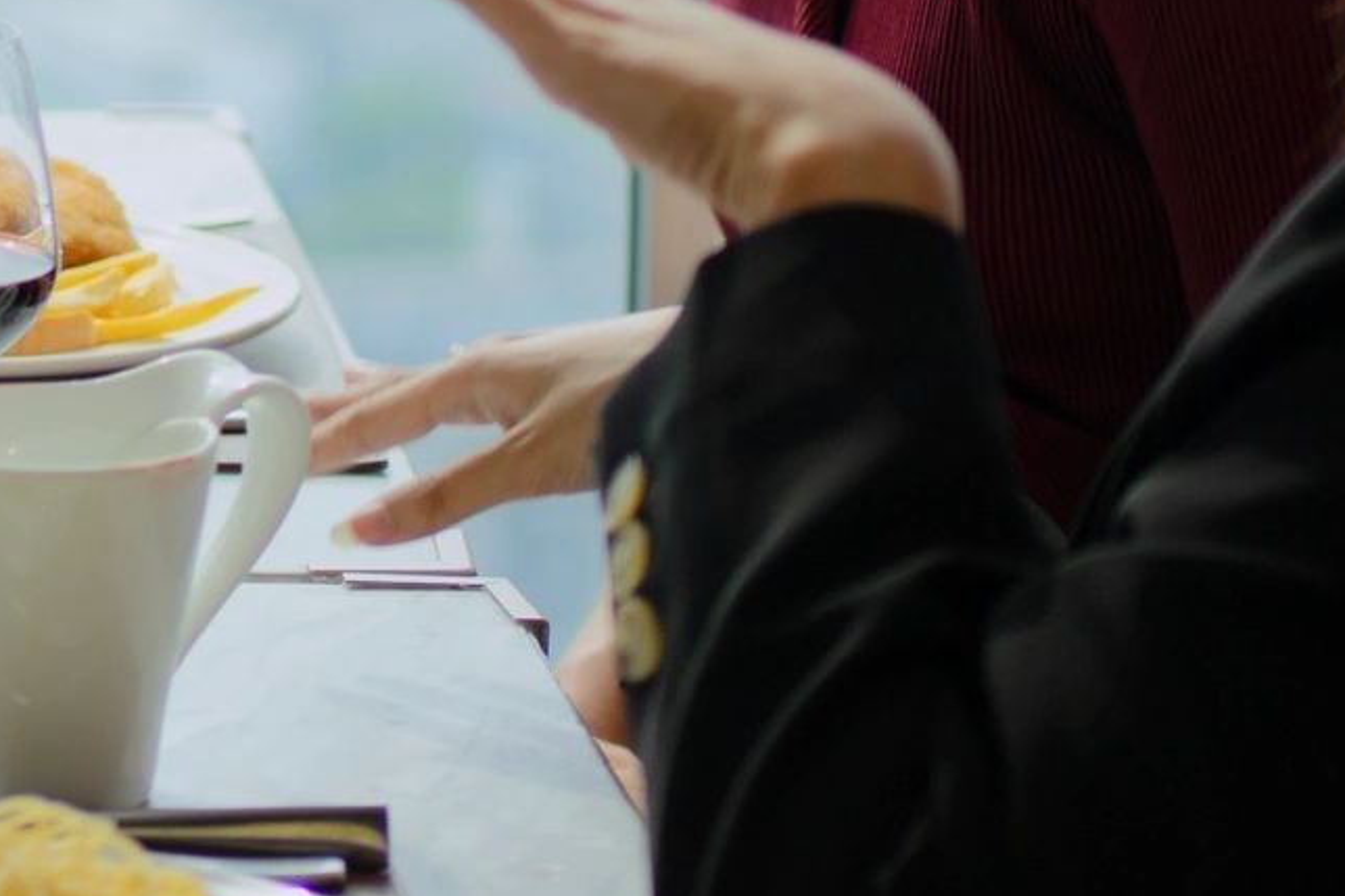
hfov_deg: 11.0
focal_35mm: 179
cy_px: -569
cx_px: -777
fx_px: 6686
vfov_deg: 7.5
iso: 100
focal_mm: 45
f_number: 1.8
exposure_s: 1/800
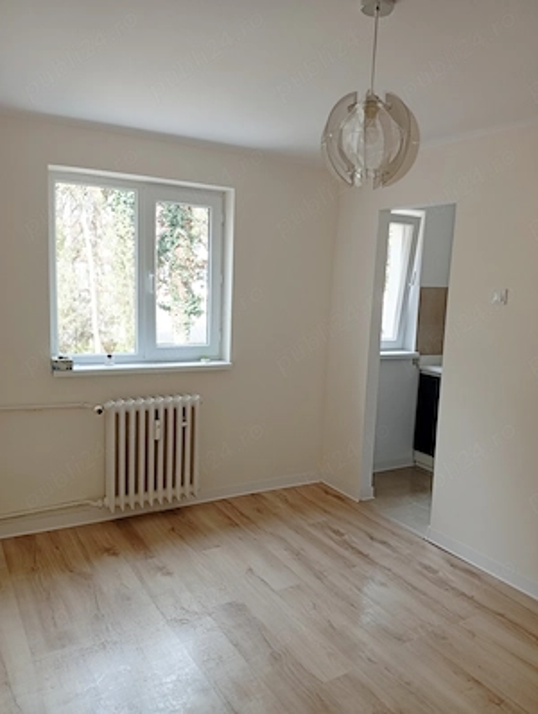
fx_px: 558
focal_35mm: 27
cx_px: 269
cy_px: 357
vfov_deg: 65.2
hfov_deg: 51.5
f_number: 1.8
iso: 84
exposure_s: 1/50
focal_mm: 3.98
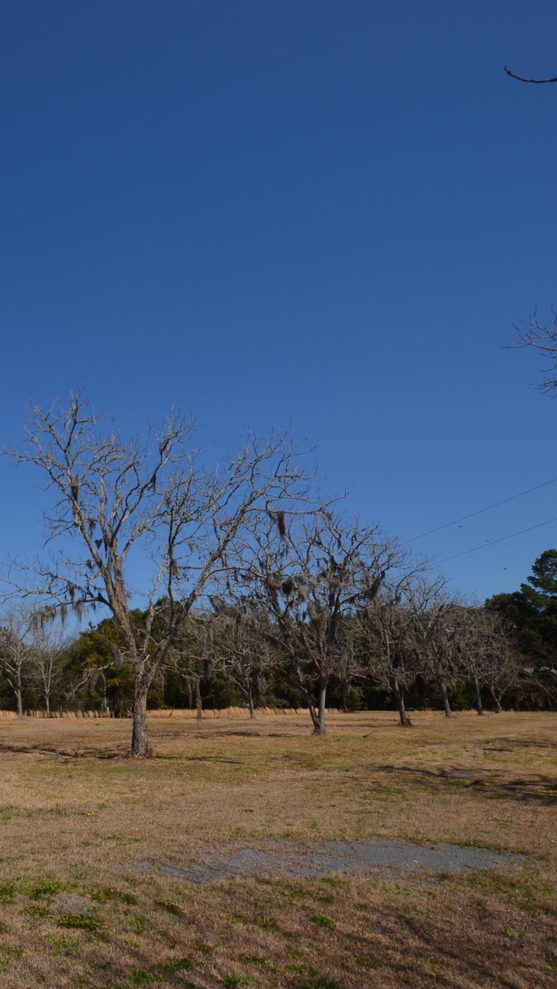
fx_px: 630
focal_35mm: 24
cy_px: 501
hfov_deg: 39.6
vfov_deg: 76.3
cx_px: -45
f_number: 9
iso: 100
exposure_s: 1/320
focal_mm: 10
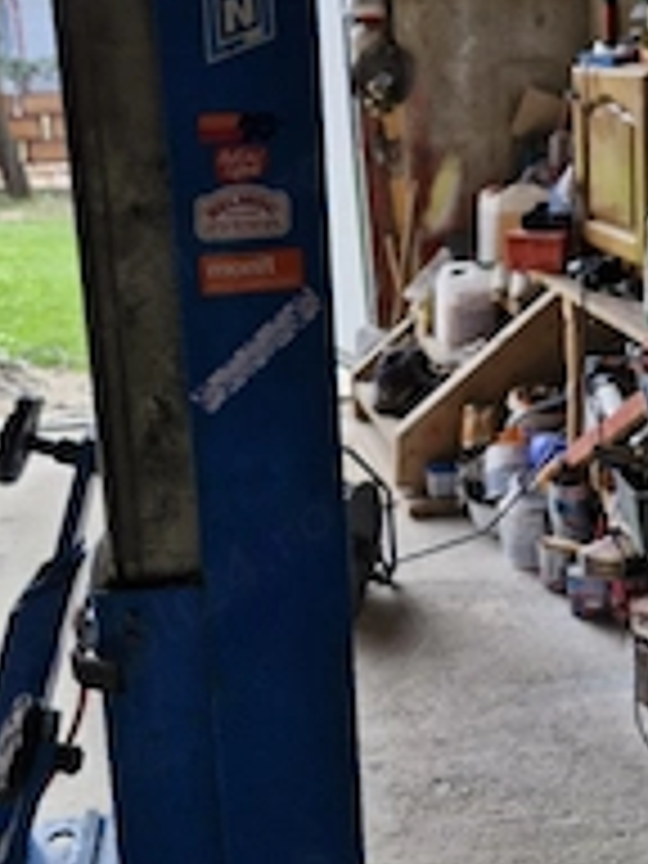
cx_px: 279
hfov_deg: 30.2
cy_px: 310
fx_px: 1198
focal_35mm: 48
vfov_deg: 39.3
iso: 50
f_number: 1.8
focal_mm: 5.54
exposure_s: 1/294
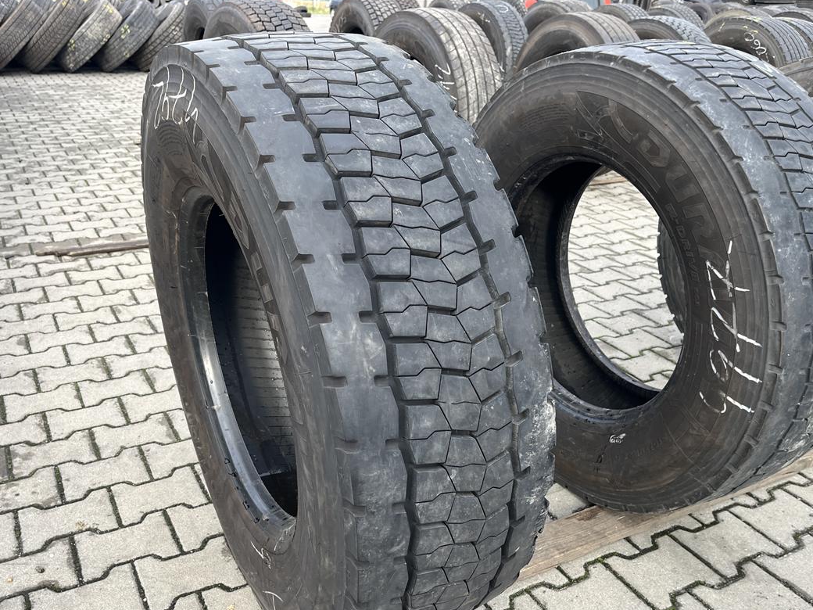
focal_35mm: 30
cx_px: 369
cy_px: 344
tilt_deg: -24.4
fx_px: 705
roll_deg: -1.7
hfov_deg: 59.9
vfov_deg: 46.7
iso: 50
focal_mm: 5.1
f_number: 1.6
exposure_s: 1/367
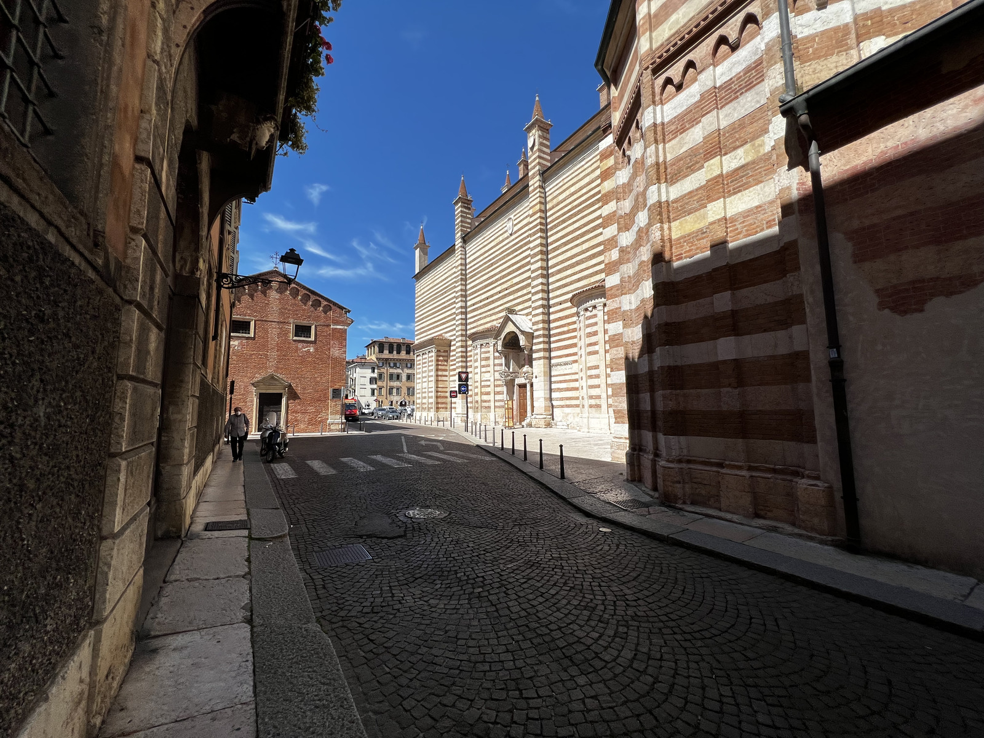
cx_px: 492
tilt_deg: +3.6
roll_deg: -0.7
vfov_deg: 89.9
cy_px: 369
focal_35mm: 13
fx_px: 370
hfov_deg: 106.2
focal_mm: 1.57
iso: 32
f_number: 1.8
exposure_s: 1/2222
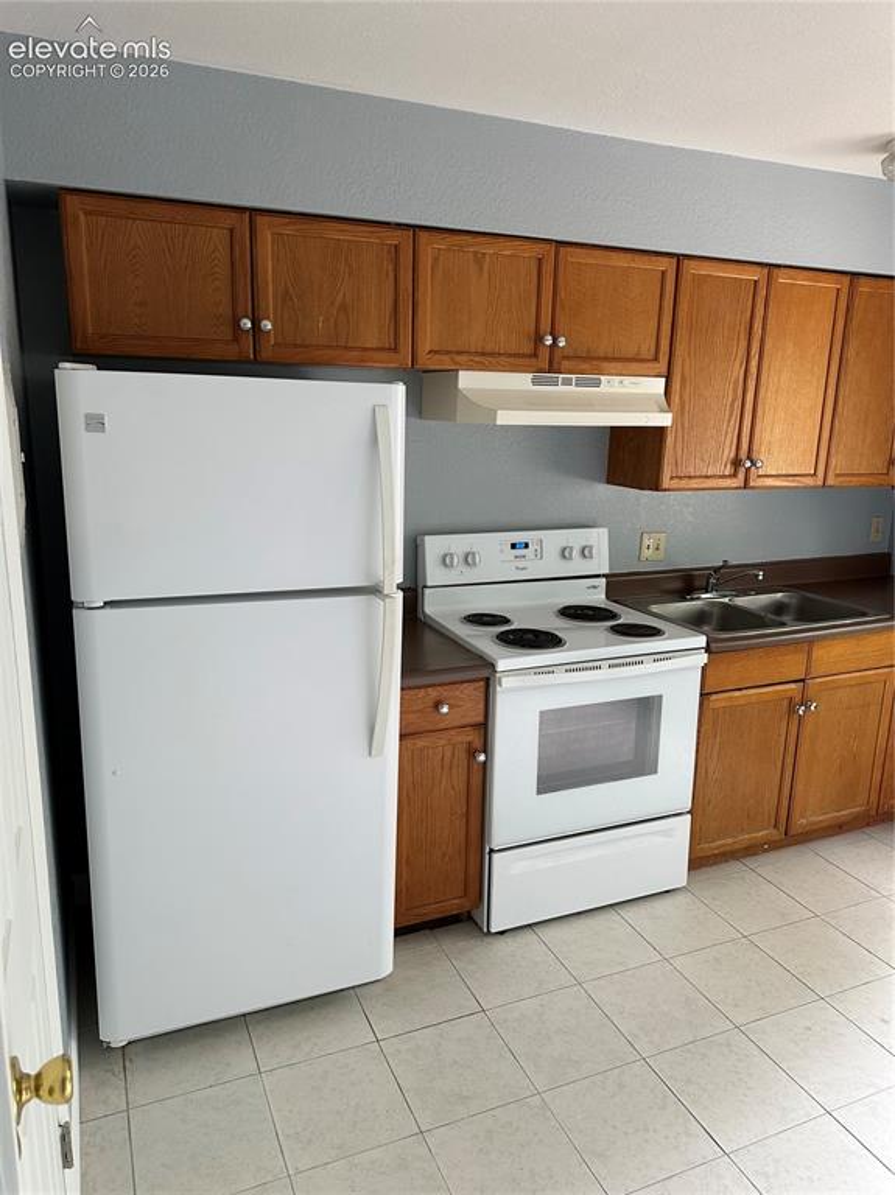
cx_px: 448
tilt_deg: -12.5
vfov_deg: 71.6
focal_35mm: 24
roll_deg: -1.7
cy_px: 598
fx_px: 828
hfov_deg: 56.8
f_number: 1.78
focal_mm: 6.86
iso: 160
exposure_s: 1/60
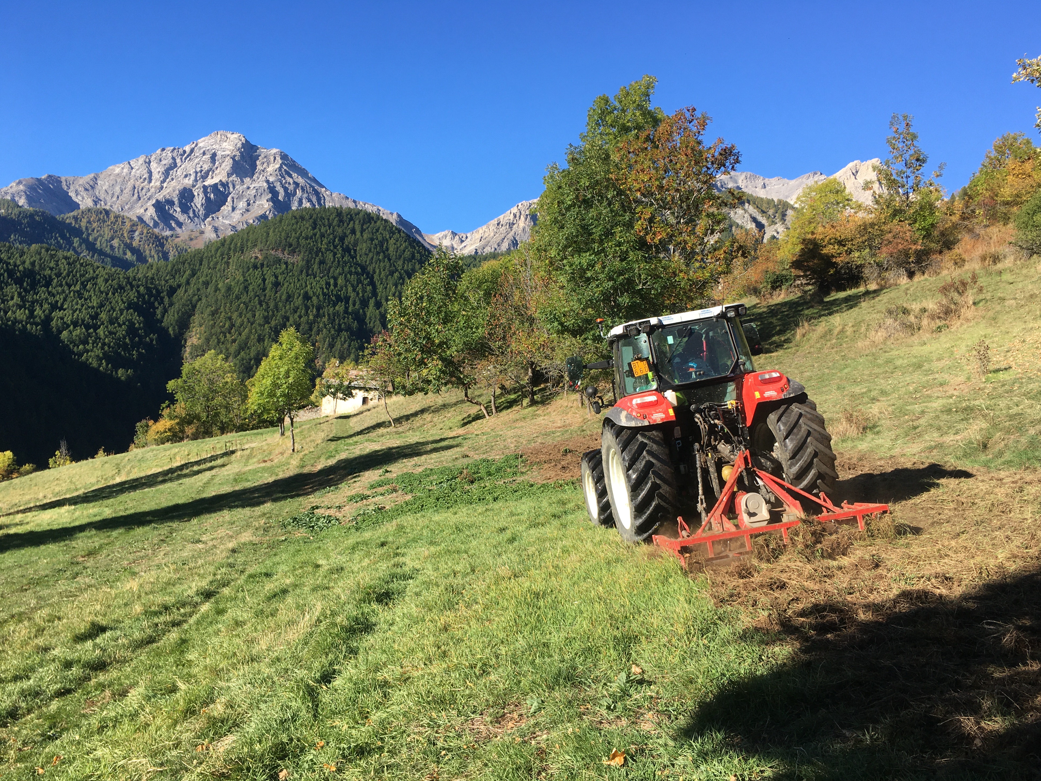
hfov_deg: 60.0
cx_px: 518
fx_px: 902
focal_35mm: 30
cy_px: 396
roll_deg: -3.0
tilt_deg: +3.3
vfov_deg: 46.8
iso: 25
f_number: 2.2
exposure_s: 1/686
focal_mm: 4.15
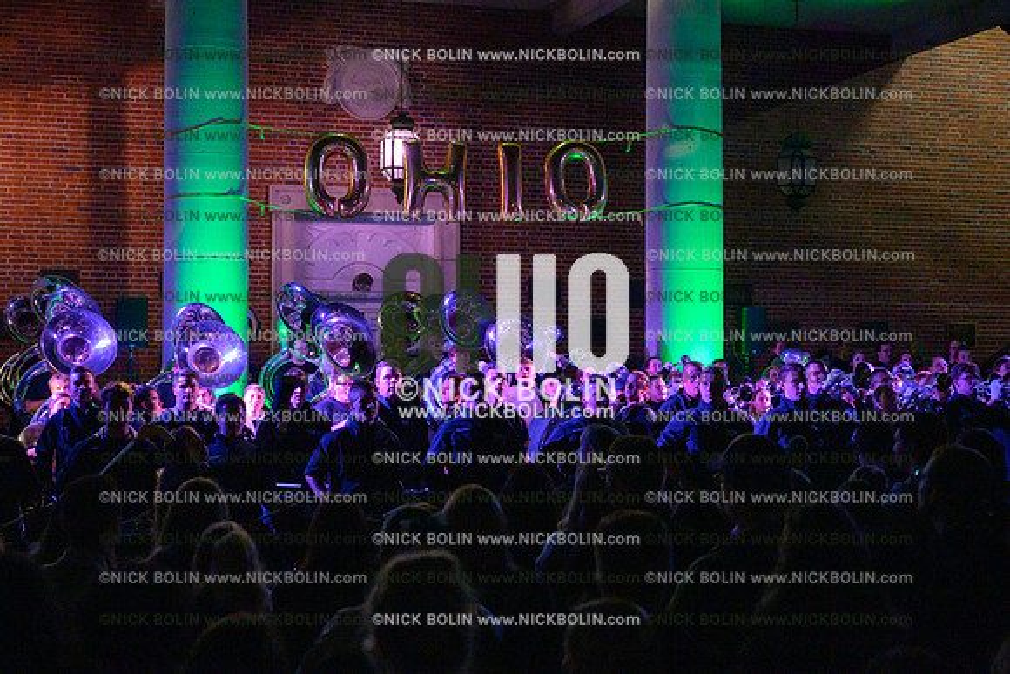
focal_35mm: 57
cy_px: 337
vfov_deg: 23.8
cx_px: 505
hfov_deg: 35.0
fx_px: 1599
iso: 12800
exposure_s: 1/500
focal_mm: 57
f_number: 4
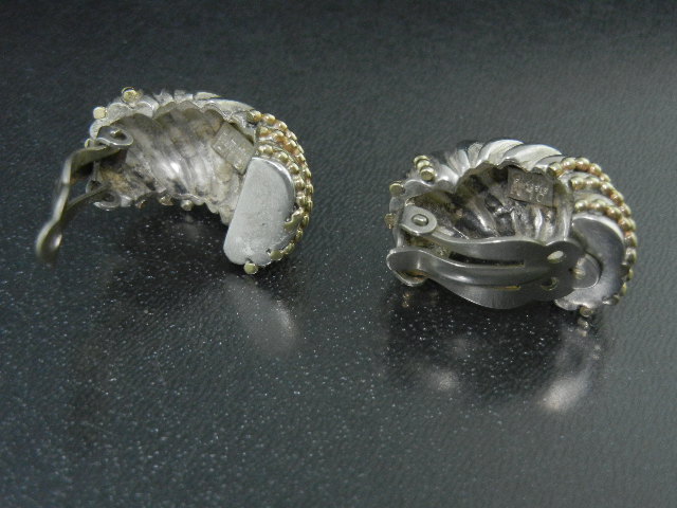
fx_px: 1330
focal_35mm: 68
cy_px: 254
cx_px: 338
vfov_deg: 21.6
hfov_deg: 28.6
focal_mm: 12.2
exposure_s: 1/30
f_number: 8.2
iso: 800
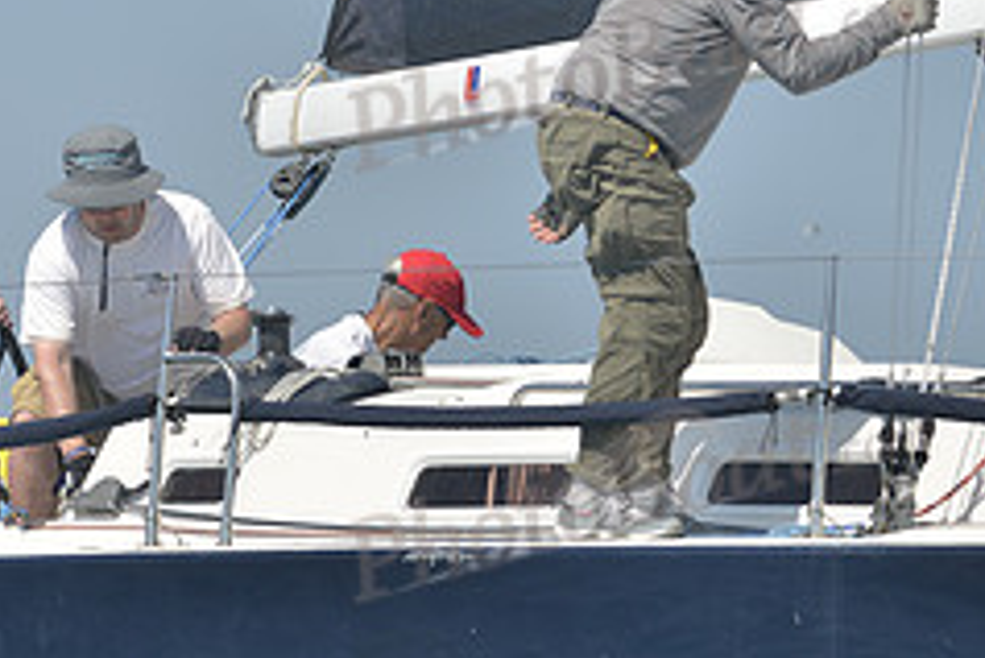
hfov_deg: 4.2
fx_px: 13332
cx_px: 137
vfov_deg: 2.8
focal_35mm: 487
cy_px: 337
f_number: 7.1
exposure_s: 1/1000
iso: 280
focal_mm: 200
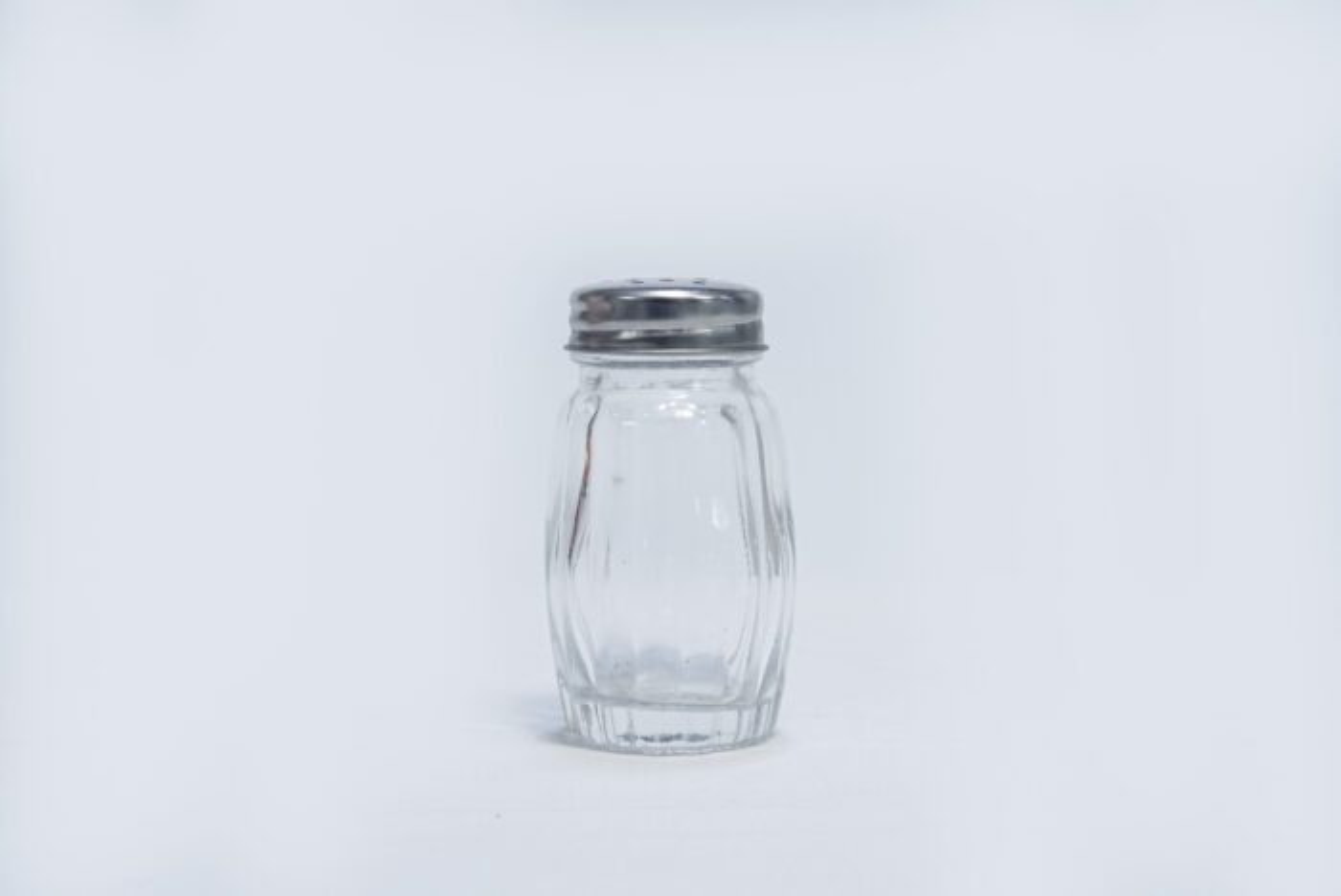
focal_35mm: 70
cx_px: 670
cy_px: 448
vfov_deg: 19.5
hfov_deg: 28.8
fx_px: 2610
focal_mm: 70
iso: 6400
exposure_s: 1/160
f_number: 14
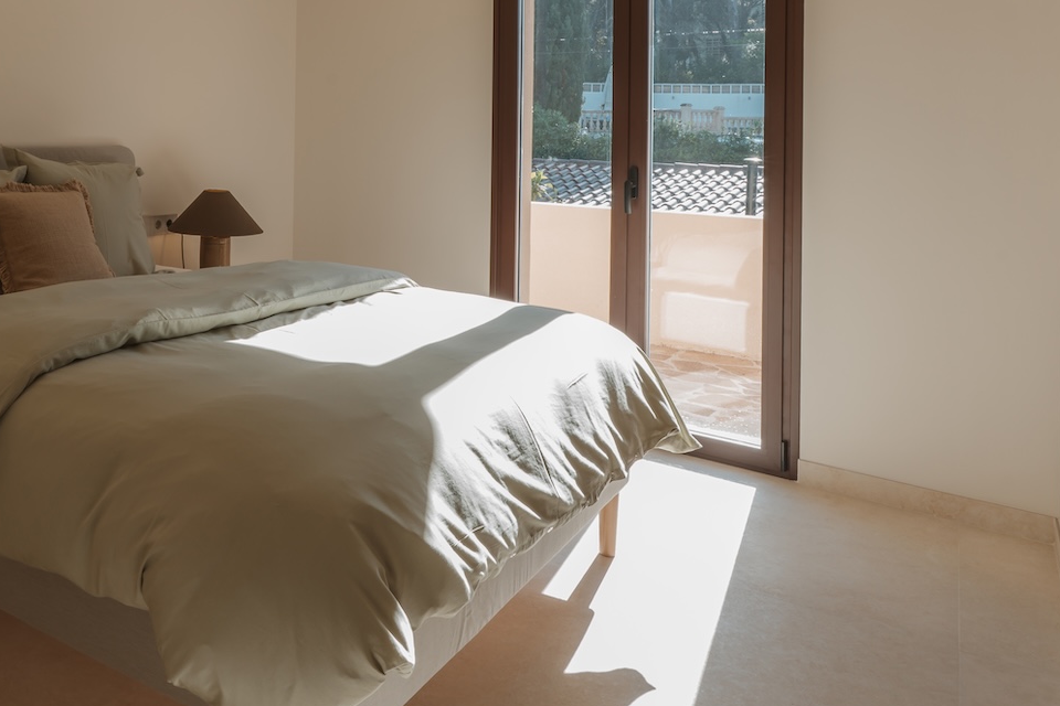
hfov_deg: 55.2
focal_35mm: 32
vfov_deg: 39.2
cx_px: 235
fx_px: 942
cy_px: 122
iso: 80
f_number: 14
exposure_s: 1/13
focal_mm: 16
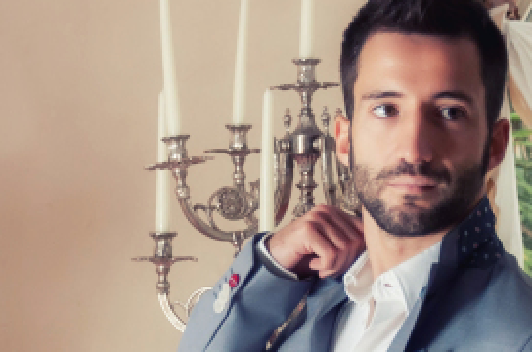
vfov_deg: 6.8
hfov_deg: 10.2
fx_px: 2917
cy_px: 450
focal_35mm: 198
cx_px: -113
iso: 200
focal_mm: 35
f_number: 5
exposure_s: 1/125
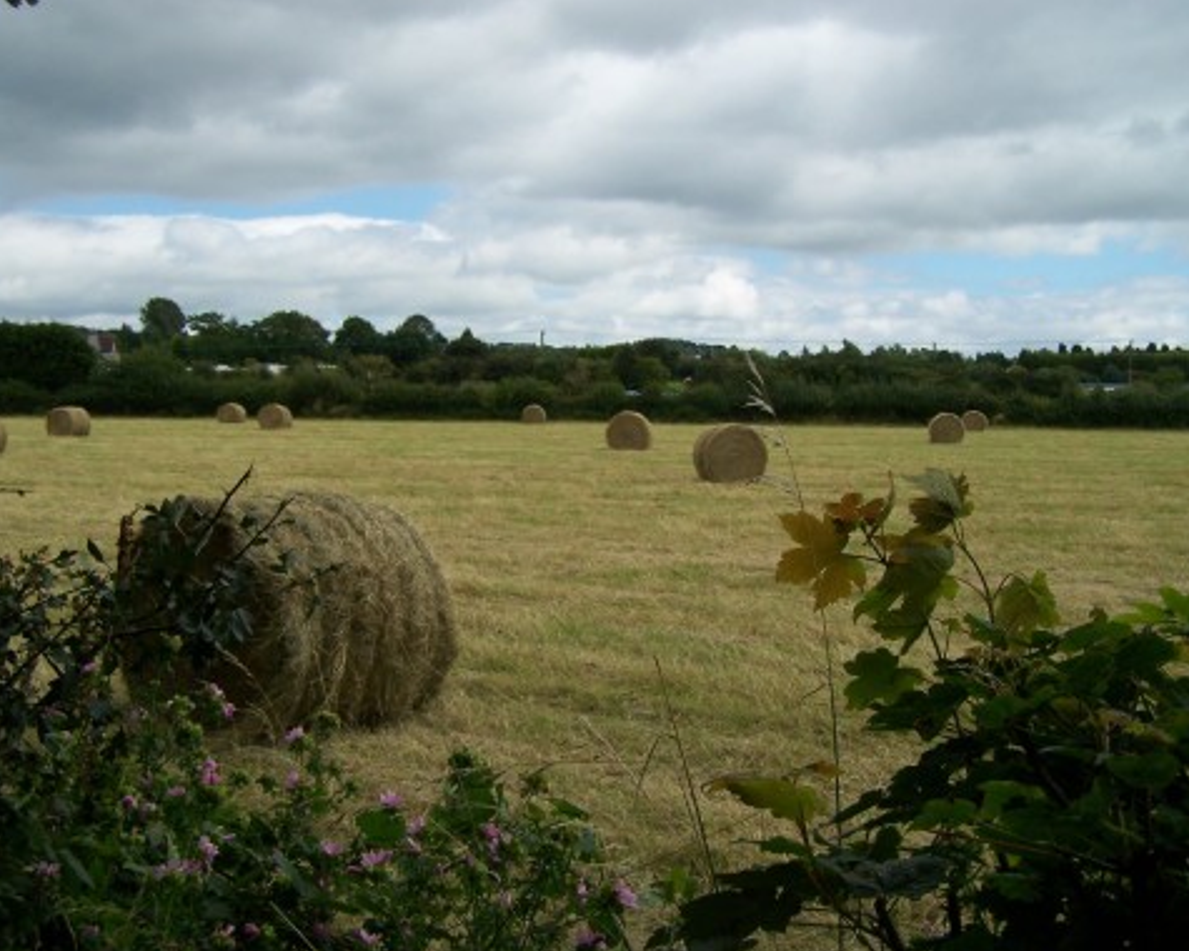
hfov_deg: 45.8
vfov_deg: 37.3
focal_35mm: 40
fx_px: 1408
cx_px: 593
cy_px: 476
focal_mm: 6.3
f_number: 4
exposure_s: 1/1000
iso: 80
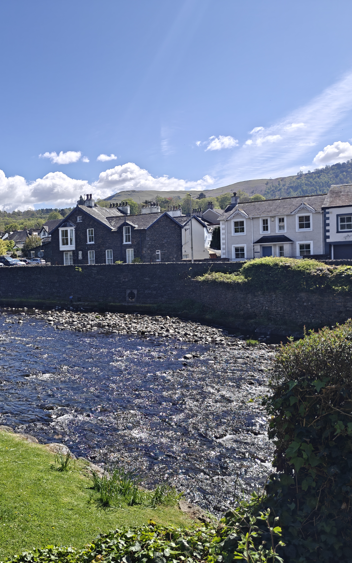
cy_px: 279
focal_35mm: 33
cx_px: -4
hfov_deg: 34.6
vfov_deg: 58.1
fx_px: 507
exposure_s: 1/1526
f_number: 1.6
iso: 64
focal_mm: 6.06
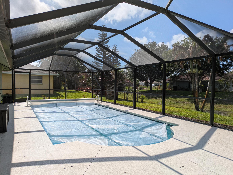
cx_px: 116
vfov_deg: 54.9
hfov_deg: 69.4
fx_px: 168
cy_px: 88
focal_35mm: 25
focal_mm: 5.43
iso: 49
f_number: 1.89
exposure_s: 1/1616
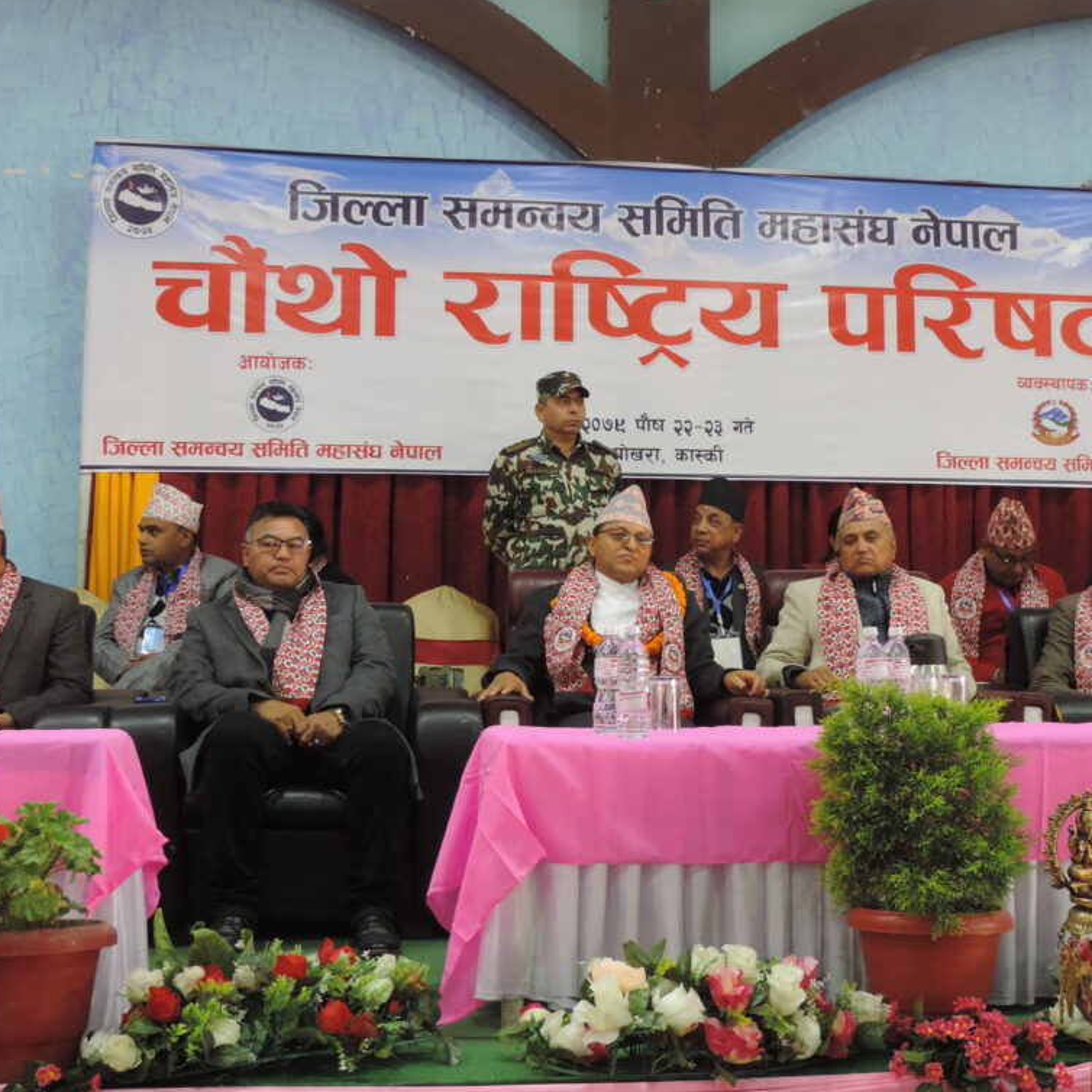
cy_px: 539
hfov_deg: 35.2
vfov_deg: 35.4
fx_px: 1713
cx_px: 652
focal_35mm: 48
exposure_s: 1/13
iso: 400
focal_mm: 7.1
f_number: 3.3
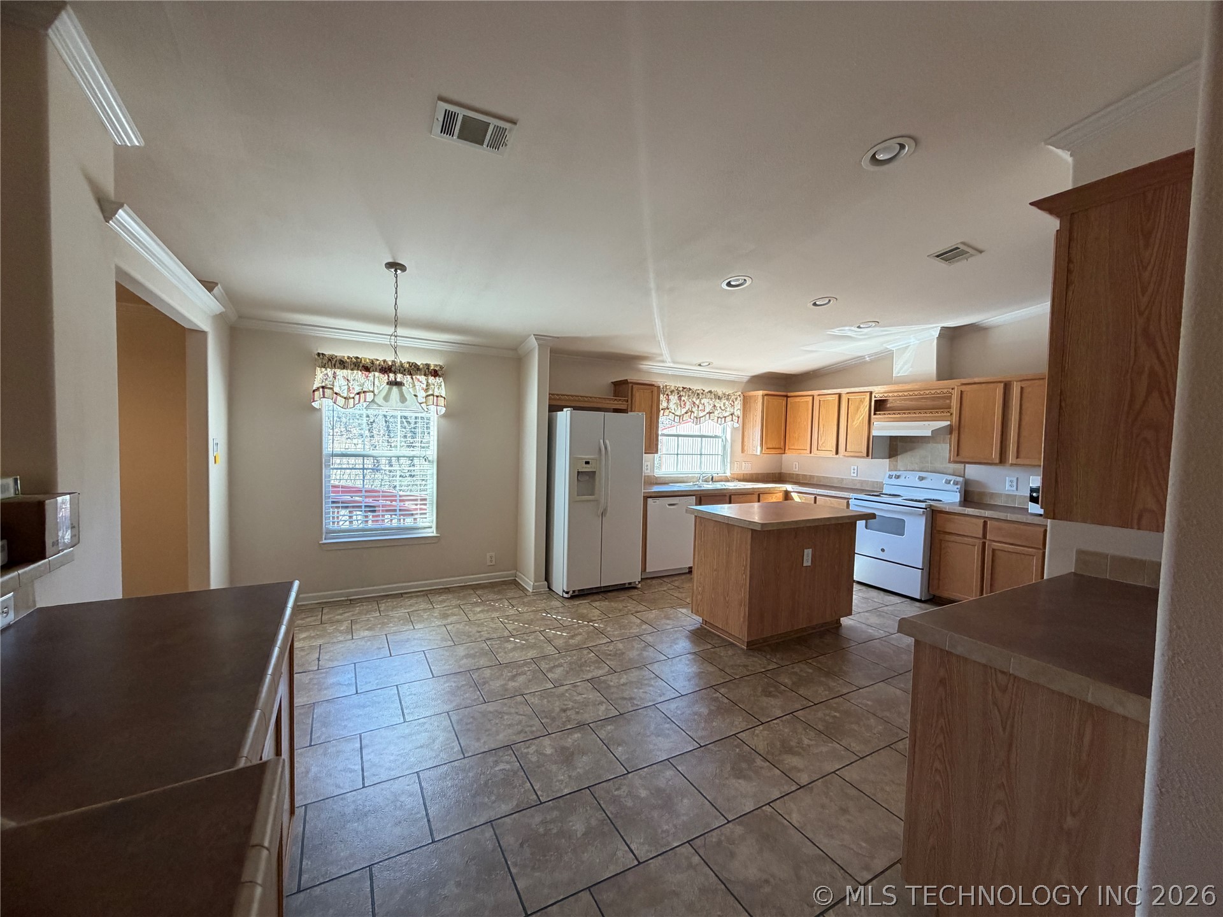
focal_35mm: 14
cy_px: 458
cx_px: 612
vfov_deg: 85.7
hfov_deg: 102.1
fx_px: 495
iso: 250
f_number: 2.2
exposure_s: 1/120
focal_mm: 2.22
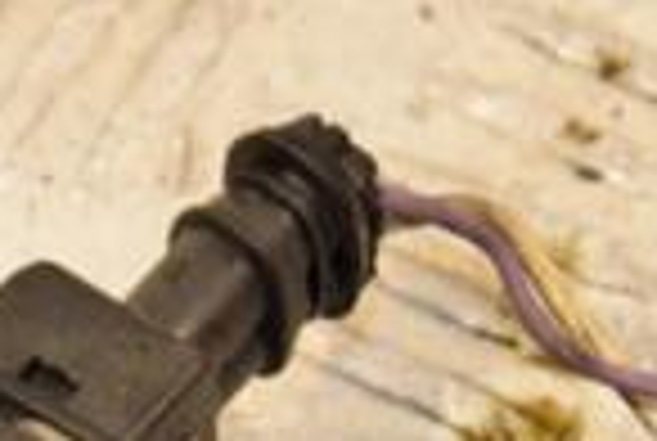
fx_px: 11814
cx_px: 108
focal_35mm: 646
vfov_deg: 2.1
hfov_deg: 3.2
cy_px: 896
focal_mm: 105
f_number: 11
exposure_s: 1/50
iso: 800
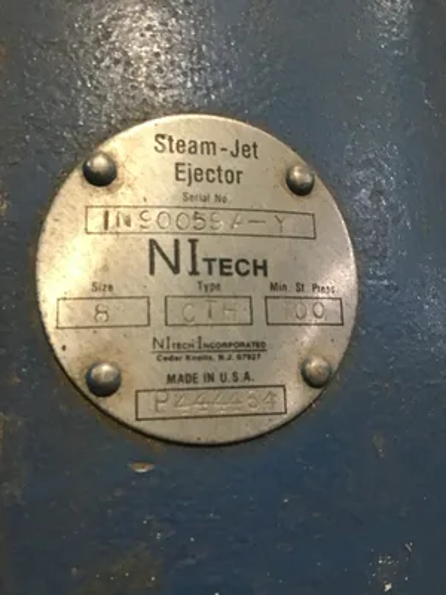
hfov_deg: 45.4
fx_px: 533
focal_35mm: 31
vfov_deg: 58.4
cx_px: 223
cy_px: 298
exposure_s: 1/24
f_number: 2.4
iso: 200
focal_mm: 3.3
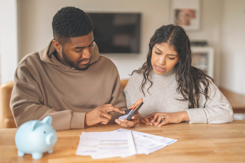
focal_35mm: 50
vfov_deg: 27.0
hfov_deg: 39.6
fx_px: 340
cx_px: 122
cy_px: 82
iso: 500
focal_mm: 50
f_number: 1.3
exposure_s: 1/500
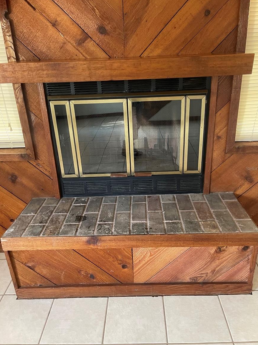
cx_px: 133
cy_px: 168
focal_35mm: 26
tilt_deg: -22.4
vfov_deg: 67.3
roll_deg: +1.6
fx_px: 258
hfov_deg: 53.0
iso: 500
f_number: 1.6
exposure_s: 1/50
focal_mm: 5.1
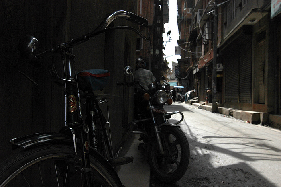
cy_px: 94
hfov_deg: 53.2
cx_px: 140
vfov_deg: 36.8
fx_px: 281
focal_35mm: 36
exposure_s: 1/500
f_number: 8
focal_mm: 24
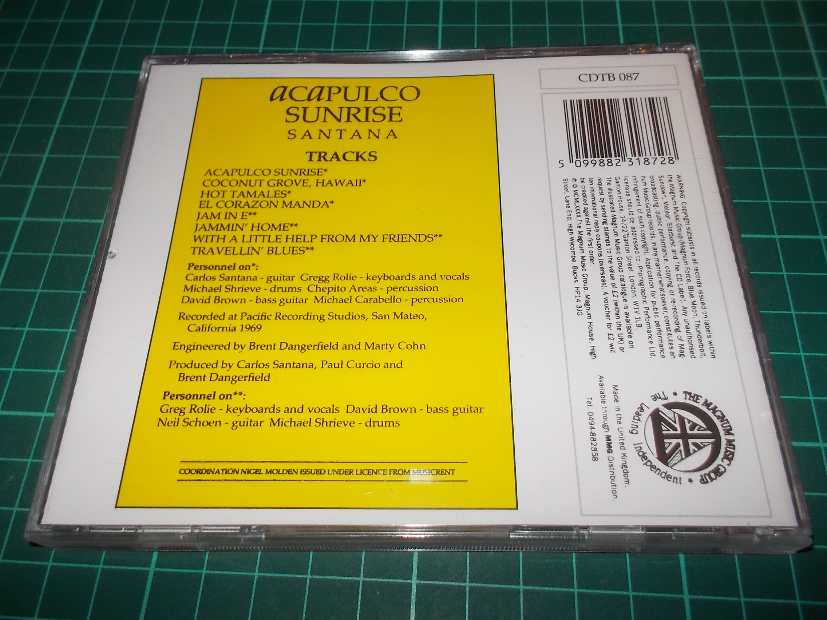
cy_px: 310
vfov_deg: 48.2
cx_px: 414
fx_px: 693
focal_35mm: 29
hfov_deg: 61.7
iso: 200
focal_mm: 4.1
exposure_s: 1/30
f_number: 3.3
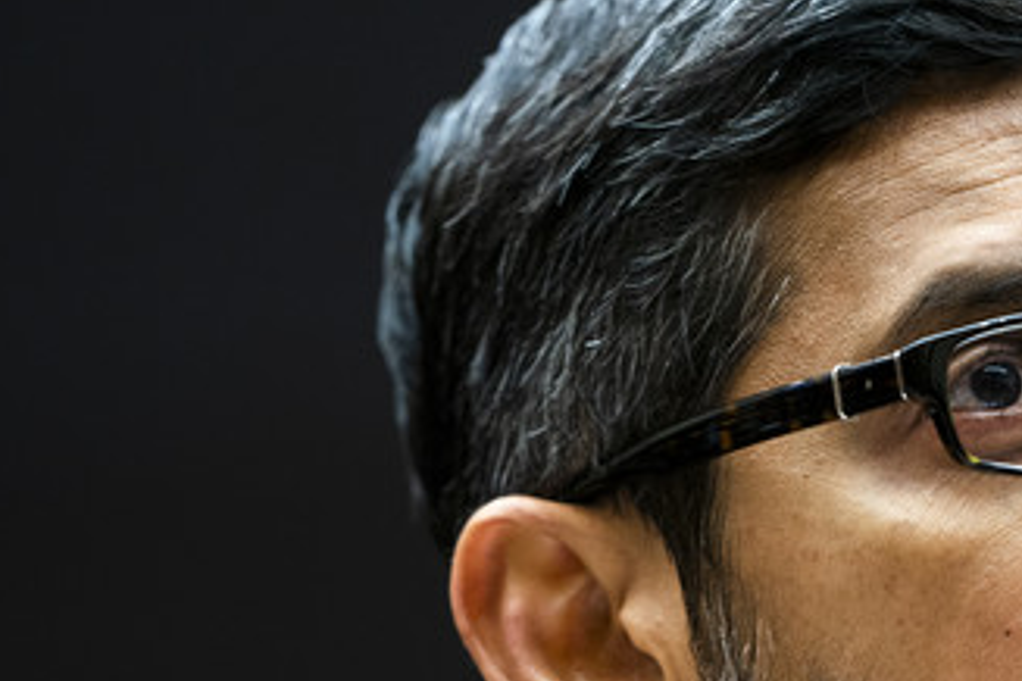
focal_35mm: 463
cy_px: 698
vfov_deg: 3.0
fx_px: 13143
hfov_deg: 4.4
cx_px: 884
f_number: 2.8
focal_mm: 189
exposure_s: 1/250
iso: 800
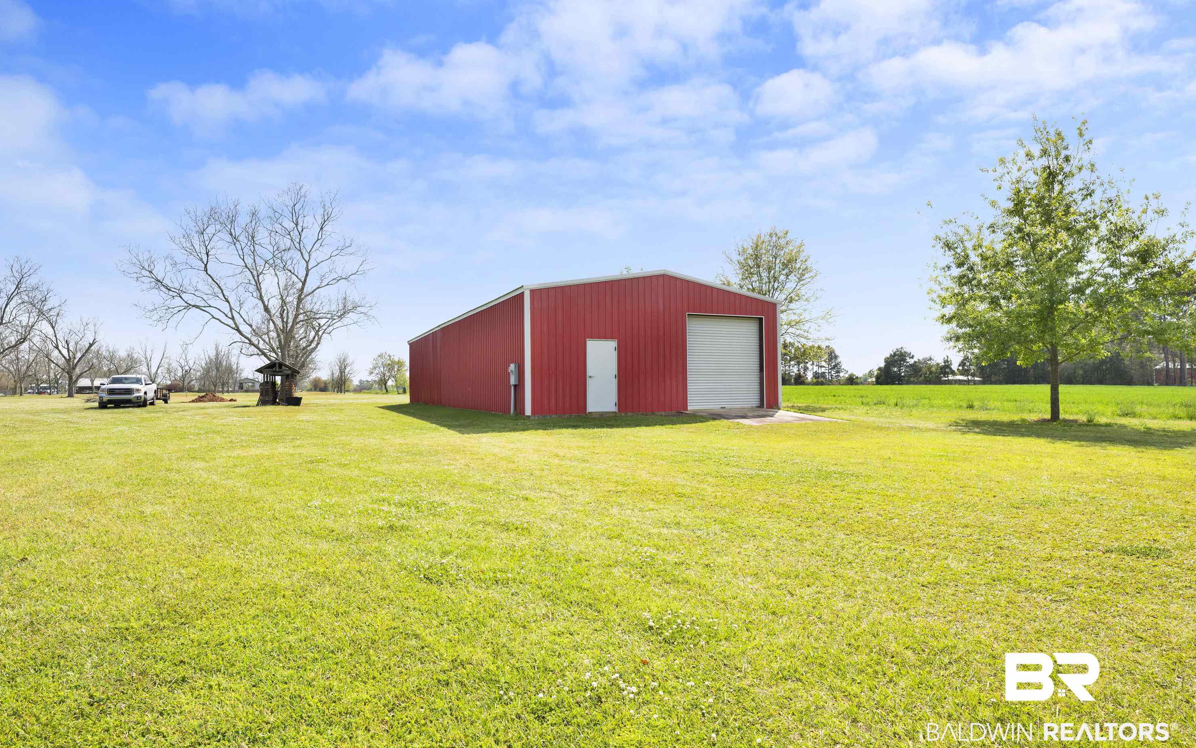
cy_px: 374
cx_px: 588
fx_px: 619
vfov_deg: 62.2
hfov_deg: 88.0
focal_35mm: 19
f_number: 11
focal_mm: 18
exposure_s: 1/320
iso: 400
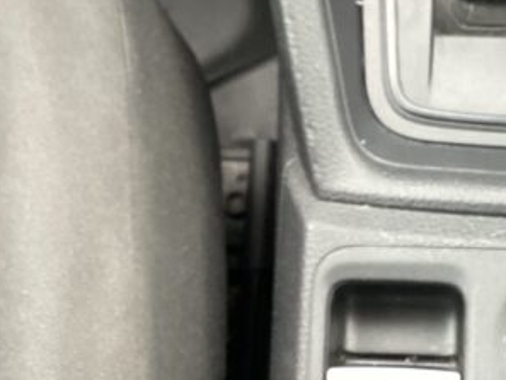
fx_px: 1214
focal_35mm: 83
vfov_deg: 17.8
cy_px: 166
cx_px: 438
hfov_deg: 23.1
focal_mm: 3.3
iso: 250
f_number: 2.4
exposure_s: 1/60
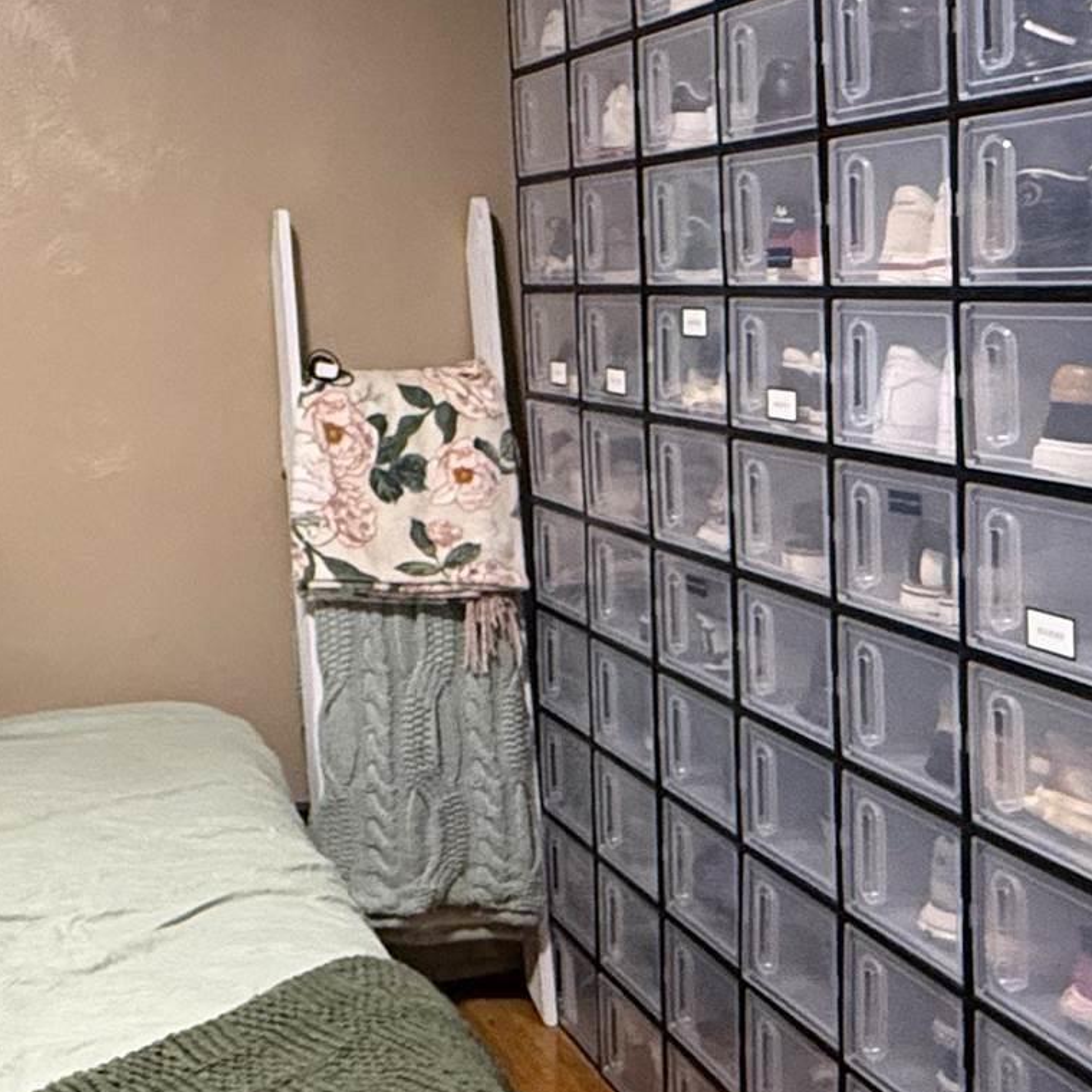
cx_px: -193
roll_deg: +3.1
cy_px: 401
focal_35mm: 50
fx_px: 1785
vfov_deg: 33.8
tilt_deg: -2.5
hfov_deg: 29.6
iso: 400
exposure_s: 1/60
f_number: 2.2
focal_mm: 2.22
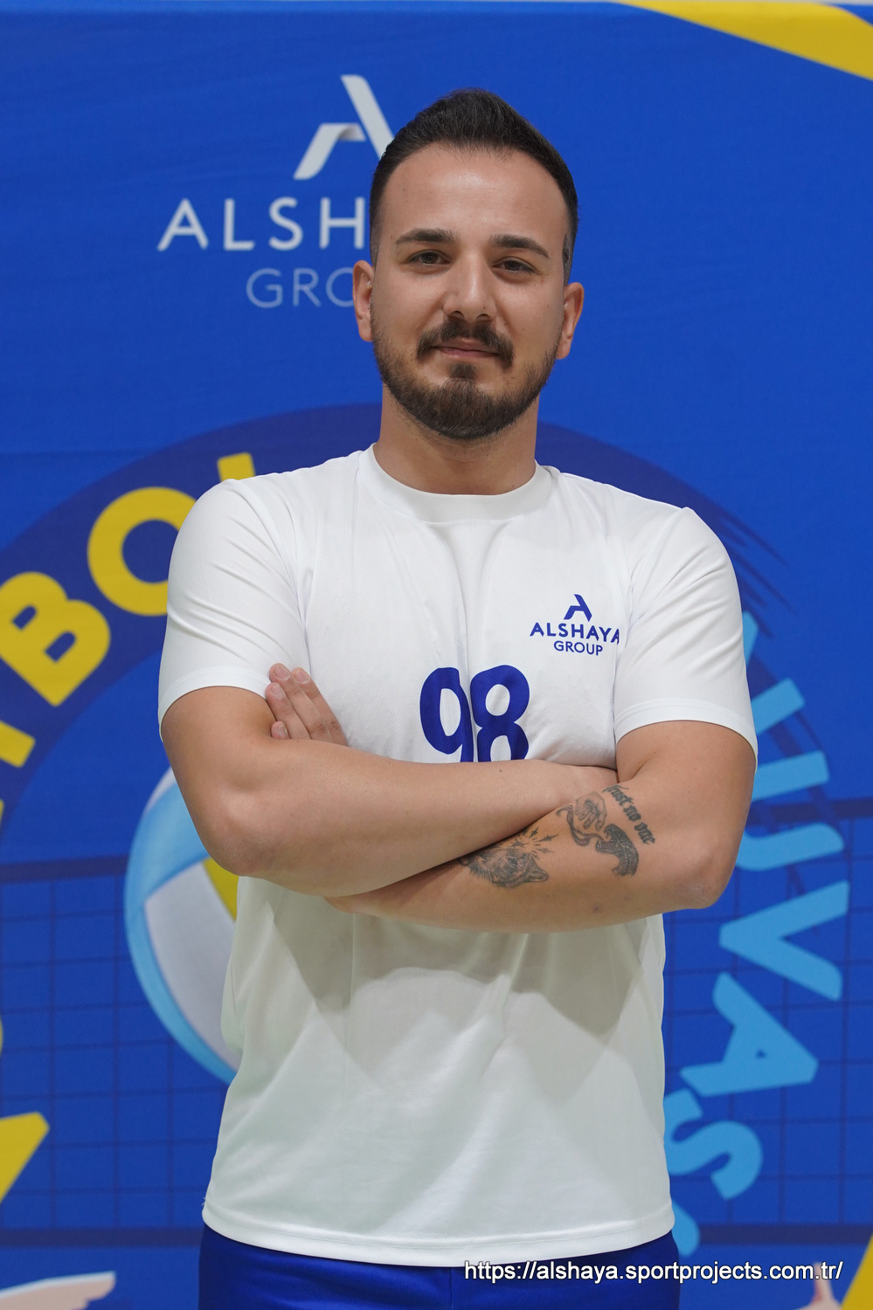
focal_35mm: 85
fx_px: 3094
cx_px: 436
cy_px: 655
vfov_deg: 23.9
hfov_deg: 16.1
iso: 1600
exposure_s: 1/160
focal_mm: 85
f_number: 4
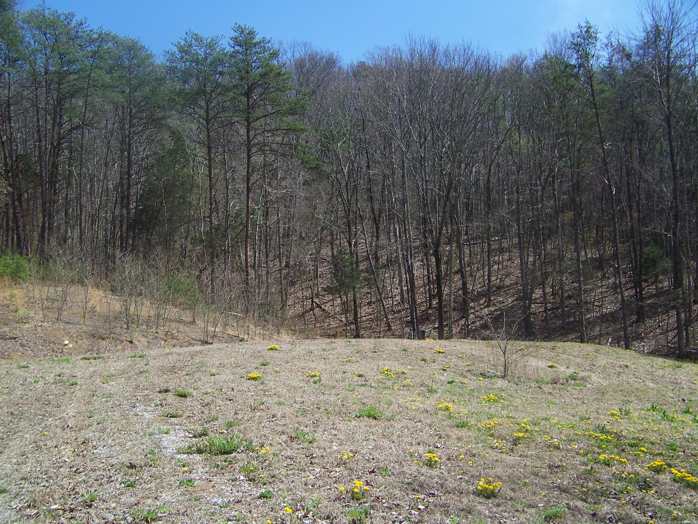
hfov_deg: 43.9
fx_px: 867
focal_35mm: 43
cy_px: 262
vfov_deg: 33.6
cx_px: 349
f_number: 2.8
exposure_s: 1/640
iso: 64
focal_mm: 6.75
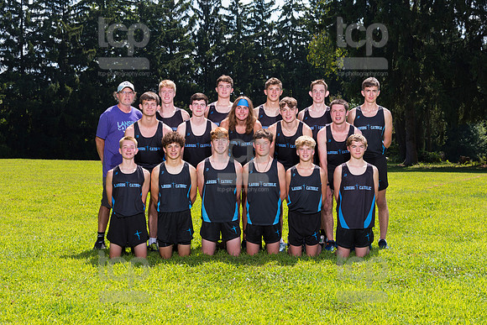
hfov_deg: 31.6
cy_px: 152
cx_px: 236
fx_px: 860
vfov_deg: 21.4
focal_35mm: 64
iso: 100
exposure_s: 1/250
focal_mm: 50
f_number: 6.3
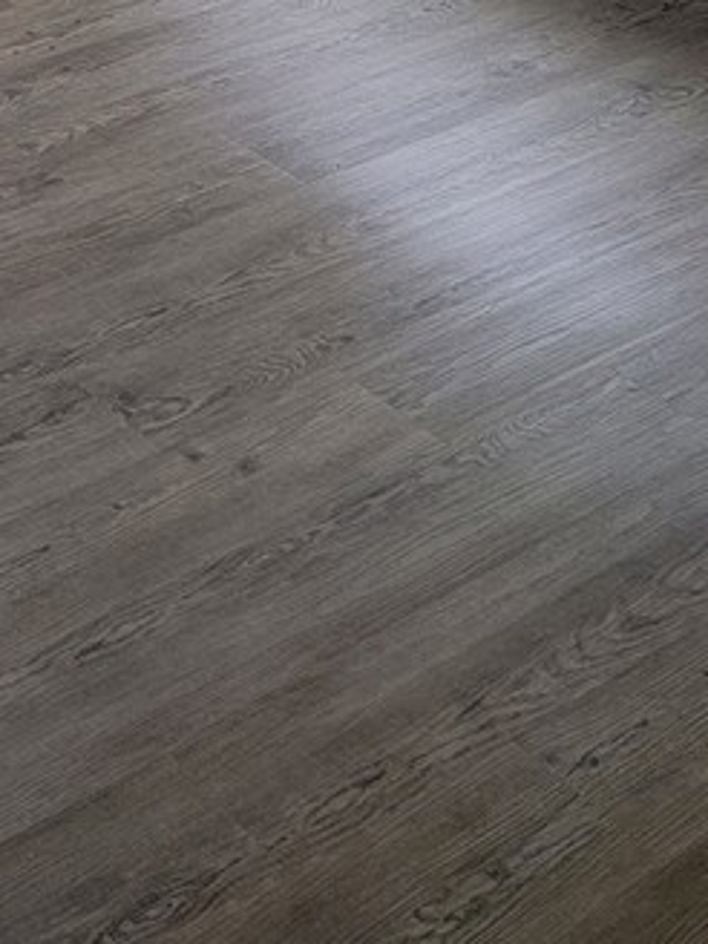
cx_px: -167
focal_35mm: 75
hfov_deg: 18.5
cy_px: -92
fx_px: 2045
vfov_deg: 24.3
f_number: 1.8
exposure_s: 1/119
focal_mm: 6.7
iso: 200
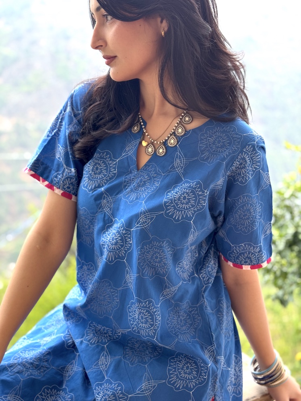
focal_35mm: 48
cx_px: 150
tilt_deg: -14.6
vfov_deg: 39.7
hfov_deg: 30.3
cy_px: 200
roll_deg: -2.9
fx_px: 557
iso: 50
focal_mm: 6.76
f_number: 1.78
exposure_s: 1/160
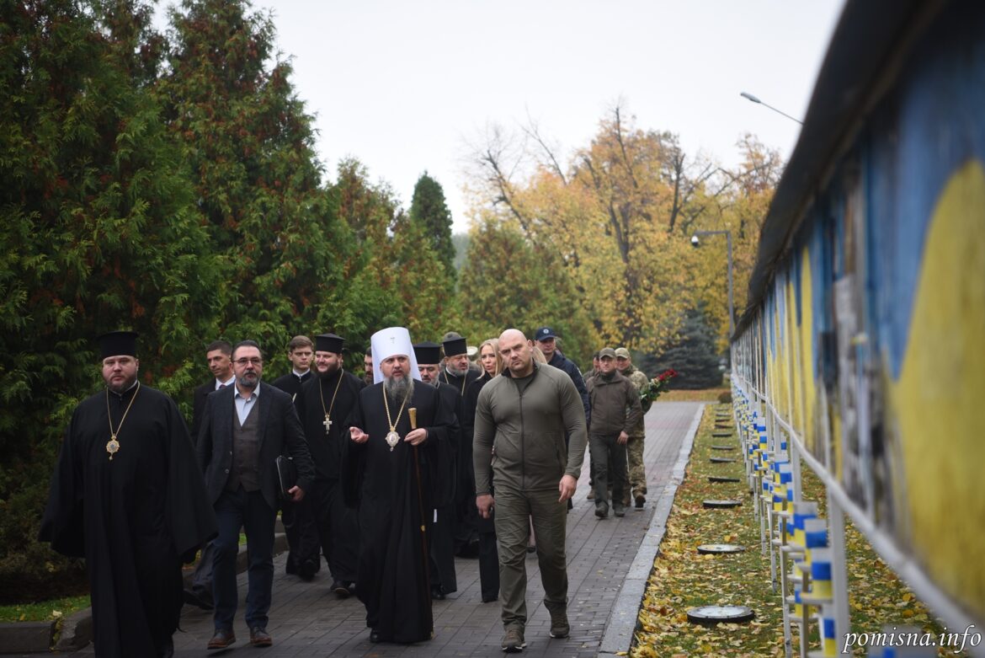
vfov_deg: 19.5
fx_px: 1916
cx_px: 492
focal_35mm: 70
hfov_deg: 28.8
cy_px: 329
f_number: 2.8
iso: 250
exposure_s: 1/125
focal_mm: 70
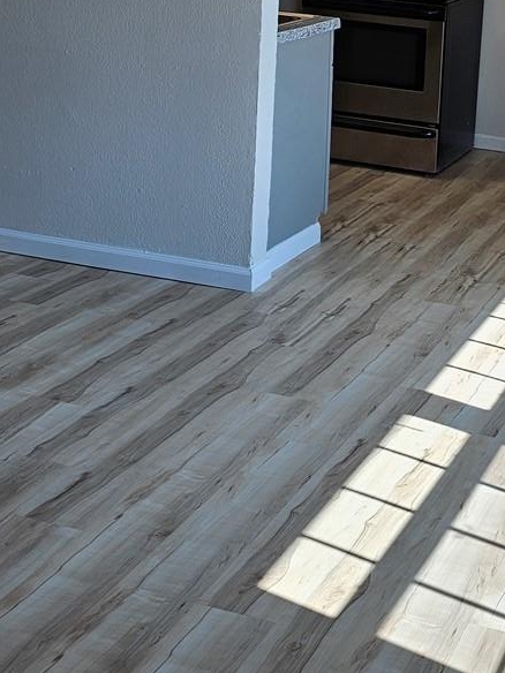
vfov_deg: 30.3
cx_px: 469
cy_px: 189
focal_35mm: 63
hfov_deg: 22.6
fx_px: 1225
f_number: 1.7
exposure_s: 1/120
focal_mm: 6.3
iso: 12
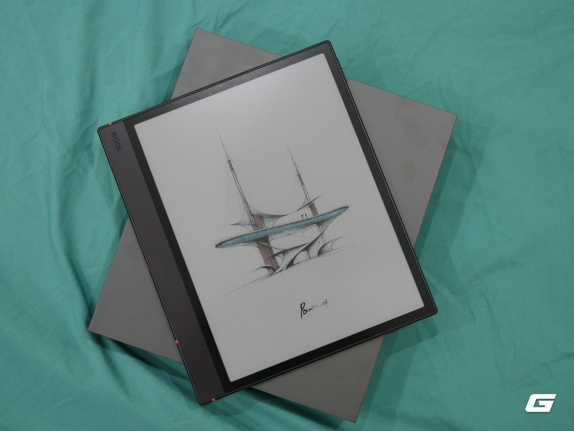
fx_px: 896
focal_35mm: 54
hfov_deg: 35.5
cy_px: 216
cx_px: 287
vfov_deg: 27.1
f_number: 5.2
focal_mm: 27
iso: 1600
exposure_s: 1/60
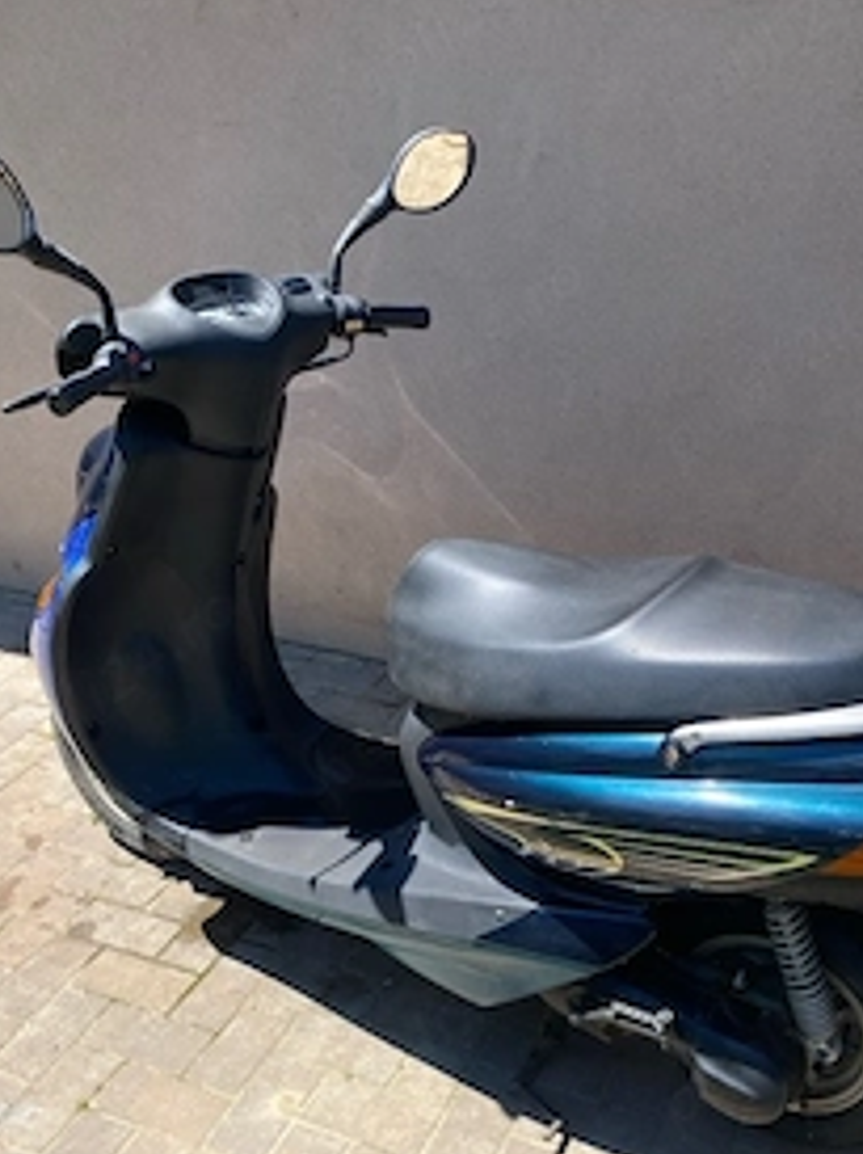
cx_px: 493
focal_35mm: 38
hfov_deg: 37.6
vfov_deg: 48.5
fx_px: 1265
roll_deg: +1.0
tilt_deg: -31.7
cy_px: 733
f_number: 1.8
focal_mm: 4.25
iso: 32
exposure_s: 1/1377
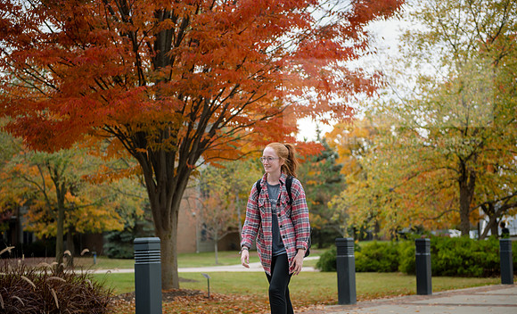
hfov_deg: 32.4
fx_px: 890
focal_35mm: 64
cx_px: 258
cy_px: 173
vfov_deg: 20.0
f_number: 3.2
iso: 125
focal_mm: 62
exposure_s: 1/400
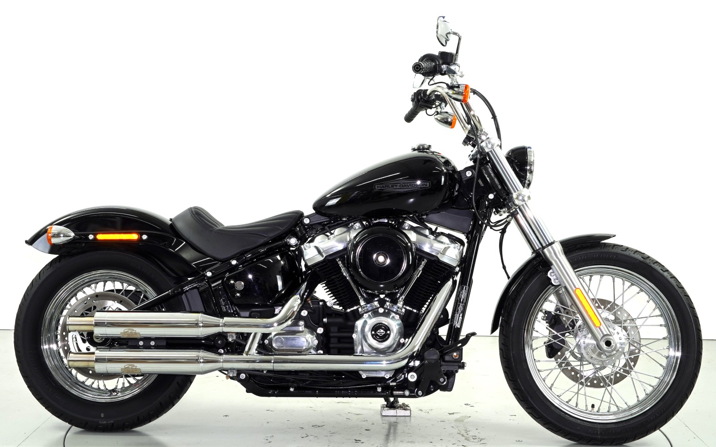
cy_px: 217
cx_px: 357
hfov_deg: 35.7
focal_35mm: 57
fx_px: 1112
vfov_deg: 22.8
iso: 400
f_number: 22
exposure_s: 1/13
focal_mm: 55
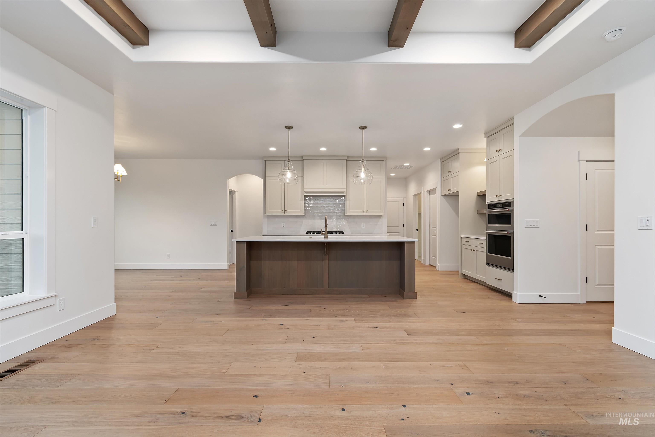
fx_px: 273
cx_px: 328
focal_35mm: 15
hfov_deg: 100.4
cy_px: 218
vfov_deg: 77.3
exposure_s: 1/2
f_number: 6.3
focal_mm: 10
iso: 320
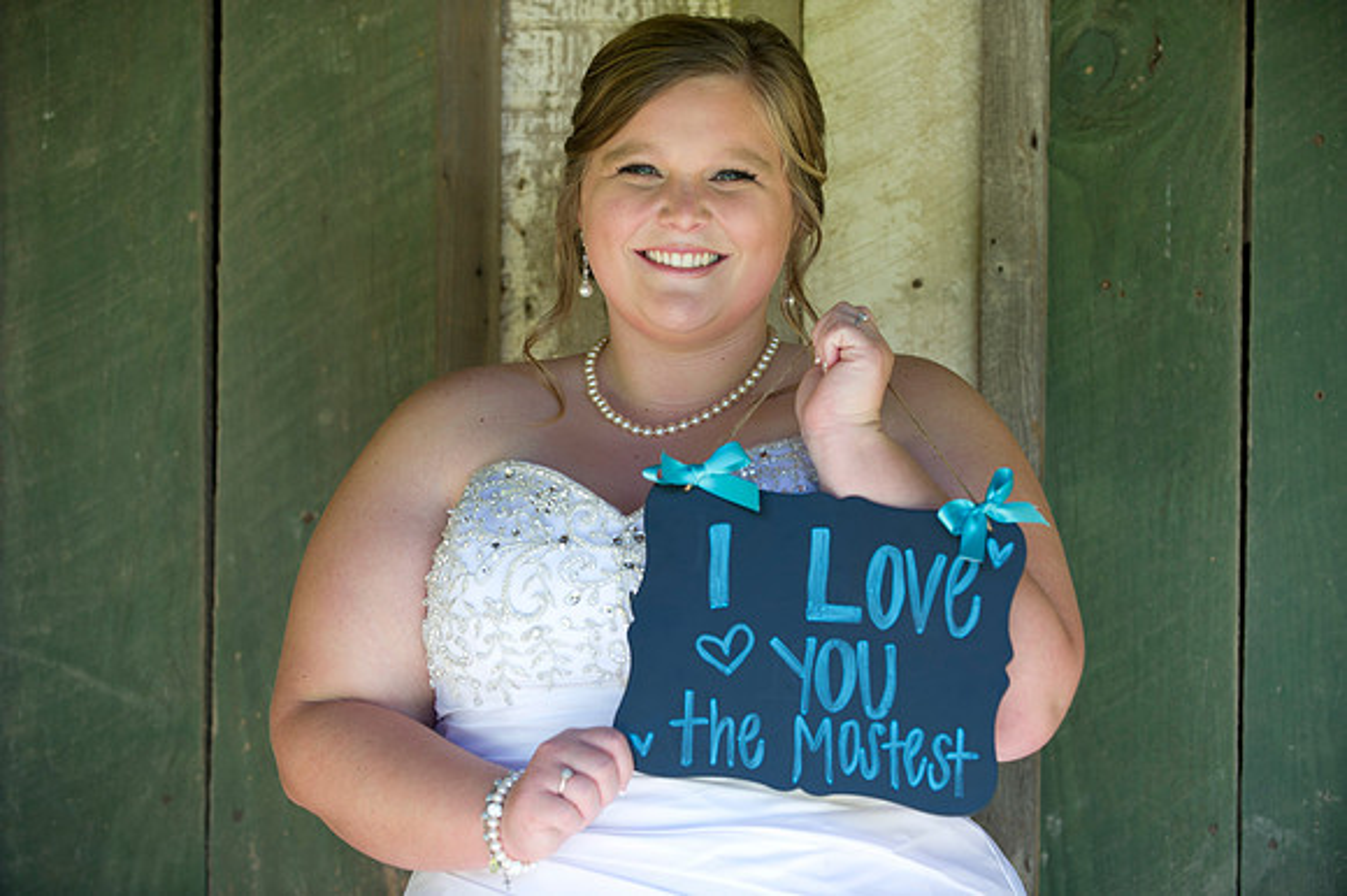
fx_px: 3814
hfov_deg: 20.0
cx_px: 674
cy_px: 448
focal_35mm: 102
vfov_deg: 13.4
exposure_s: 1/160
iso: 200
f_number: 3.2
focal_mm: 102
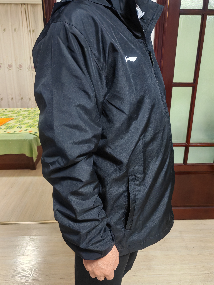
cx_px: 107
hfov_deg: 51.4
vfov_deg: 65.3
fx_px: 223
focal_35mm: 27
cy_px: 142
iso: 800
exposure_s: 1/33
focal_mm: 5.52
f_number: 1.95
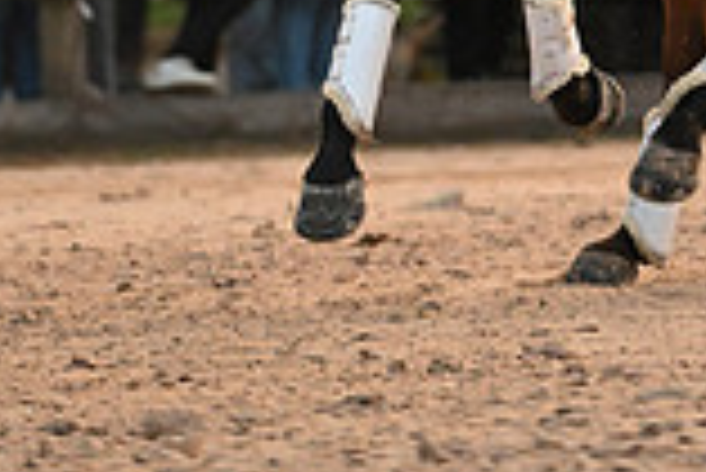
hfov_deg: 2.0
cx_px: 573
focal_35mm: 1035
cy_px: -674
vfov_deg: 1.3
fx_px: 20316
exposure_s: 1/1000
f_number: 4.5
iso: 8000
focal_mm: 280
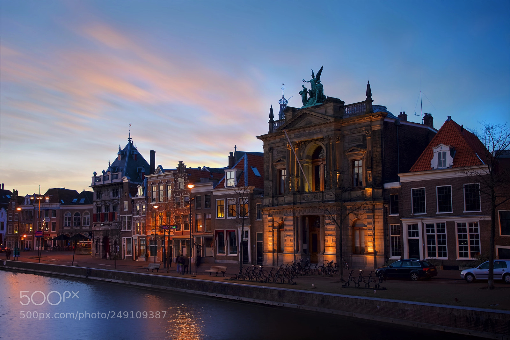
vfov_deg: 32.6
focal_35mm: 41
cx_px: 255
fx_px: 581
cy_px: 170
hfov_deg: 47.4
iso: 100
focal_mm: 41
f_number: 5.6
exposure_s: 1/2
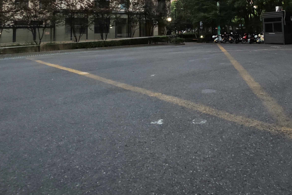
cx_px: 197
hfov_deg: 65.4
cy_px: 14
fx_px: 219
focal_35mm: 27
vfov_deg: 43.1
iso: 160
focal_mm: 1.91
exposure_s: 1/32.9
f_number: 2.2
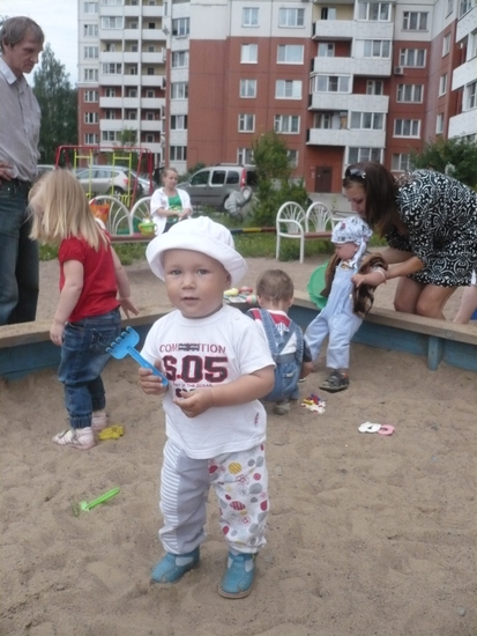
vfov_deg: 52.6
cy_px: 318
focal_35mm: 35
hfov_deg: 40.7
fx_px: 643
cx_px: 238
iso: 400
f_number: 2.8
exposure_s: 1/500
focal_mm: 5.8
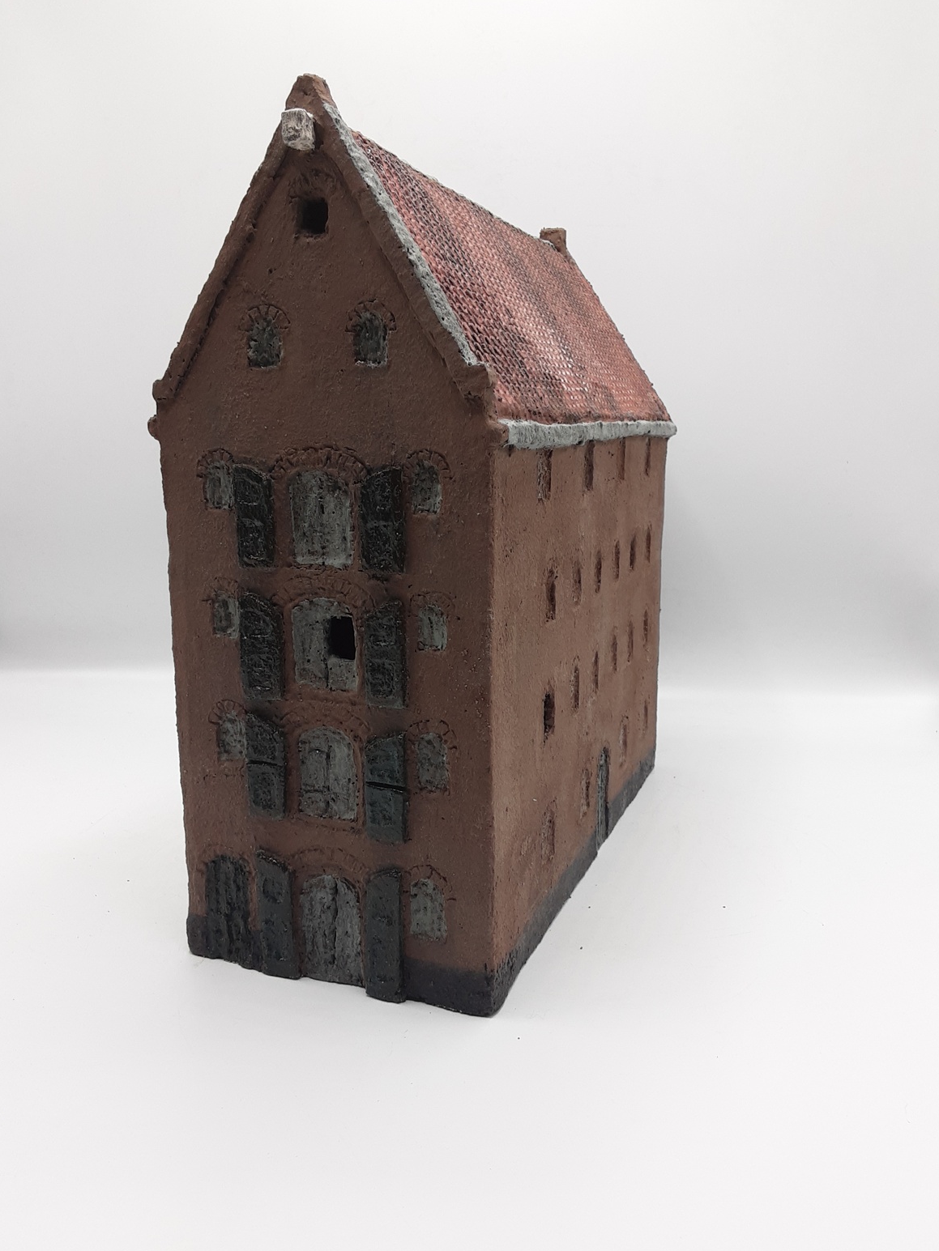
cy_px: 632
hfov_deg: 48.2
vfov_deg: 61.7
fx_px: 1049
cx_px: 465
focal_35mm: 29
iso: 40
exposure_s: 1/187
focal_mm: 2.9
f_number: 1.9
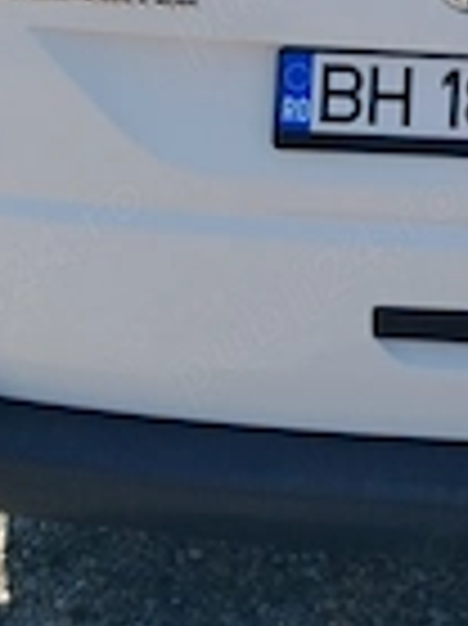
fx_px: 1354
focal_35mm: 75
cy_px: 18
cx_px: 472
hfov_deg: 19.0
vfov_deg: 24.9
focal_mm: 4.25
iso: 100
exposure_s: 1/1938
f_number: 1.8
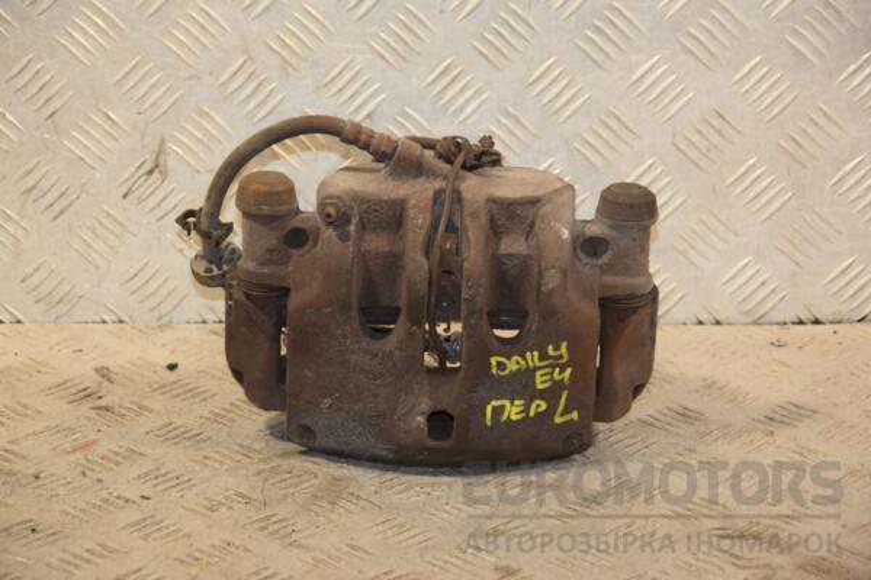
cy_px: 290
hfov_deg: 17.1
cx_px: 436
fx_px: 2903
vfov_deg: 11.4
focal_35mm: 120
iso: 800
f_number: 5.3
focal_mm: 80
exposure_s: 1/160
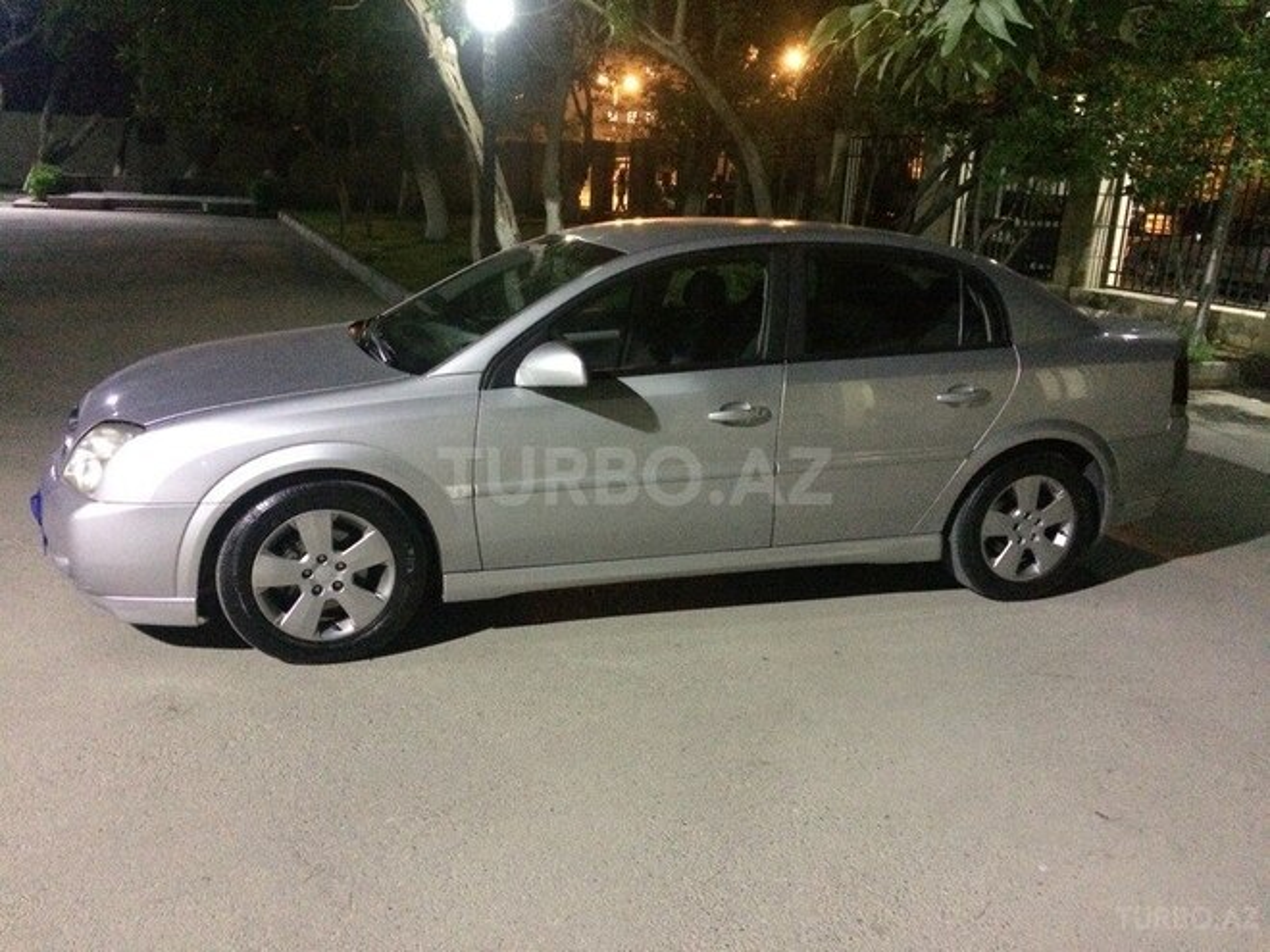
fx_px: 1064
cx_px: 635
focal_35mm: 29
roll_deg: -3.2
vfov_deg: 48.2
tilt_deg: -14.5
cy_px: 476
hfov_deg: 61.7
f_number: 2.2
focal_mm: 4.15
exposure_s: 1/17
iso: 800
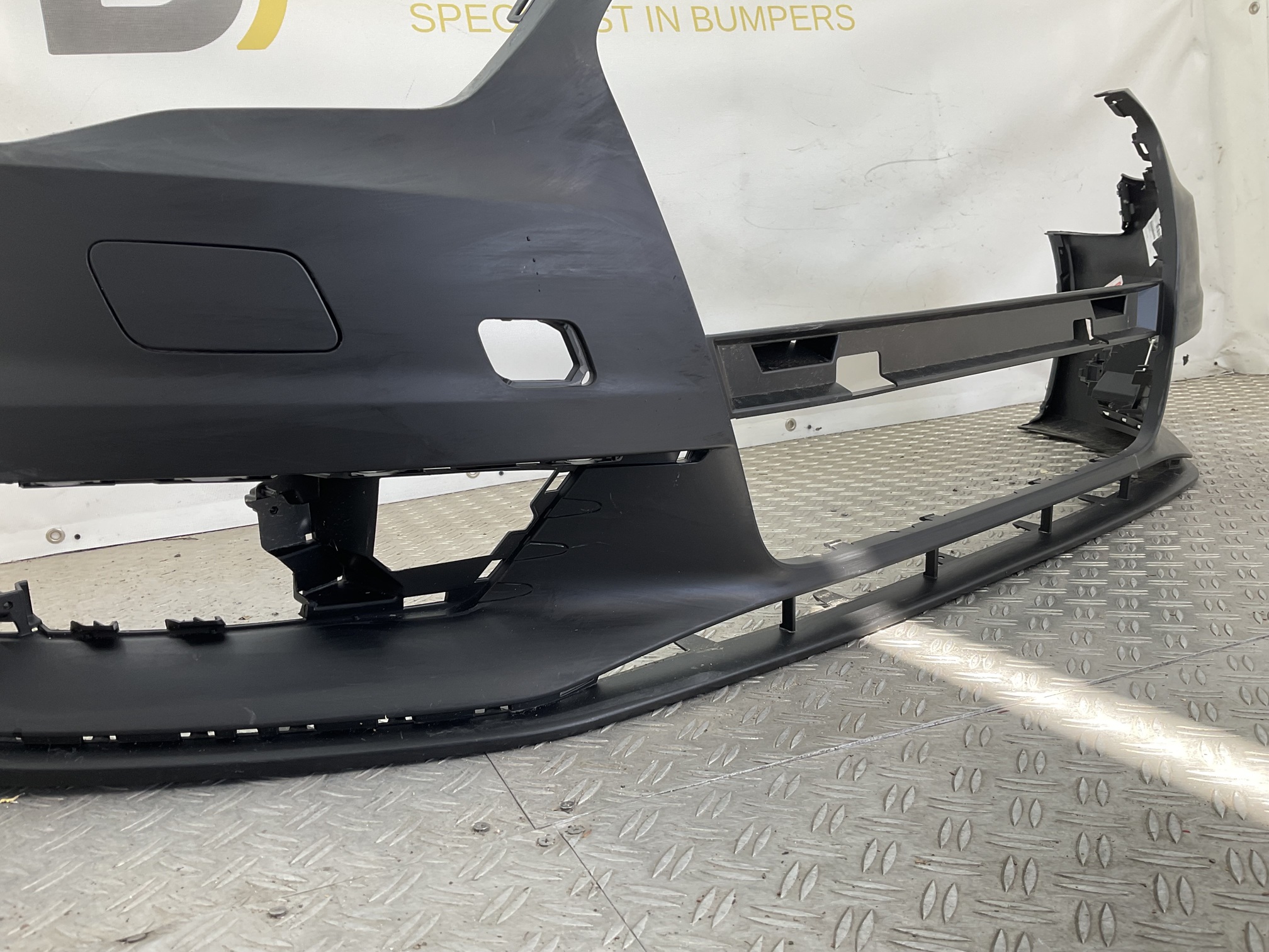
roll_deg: +3.7
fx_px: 1063
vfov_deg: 48.2
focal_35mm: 29
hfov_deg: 61.7
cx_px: 634
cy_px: 476
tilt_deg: -10.1
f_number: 1.8
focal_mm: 3
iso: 20
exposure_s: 1/100
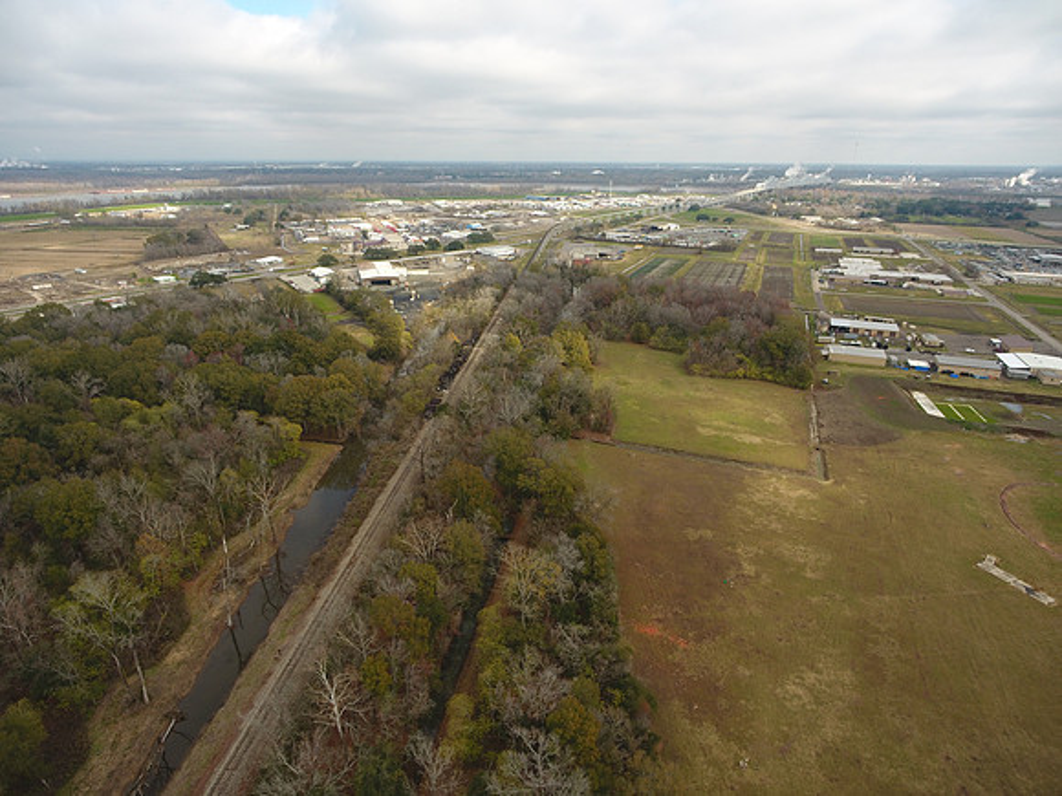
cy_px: 398
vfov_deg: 66.0
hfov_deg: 81.7
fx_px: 614
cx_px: 531
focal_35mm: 20
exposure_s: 1/488
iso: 100
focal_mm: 3.61
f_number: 2.8
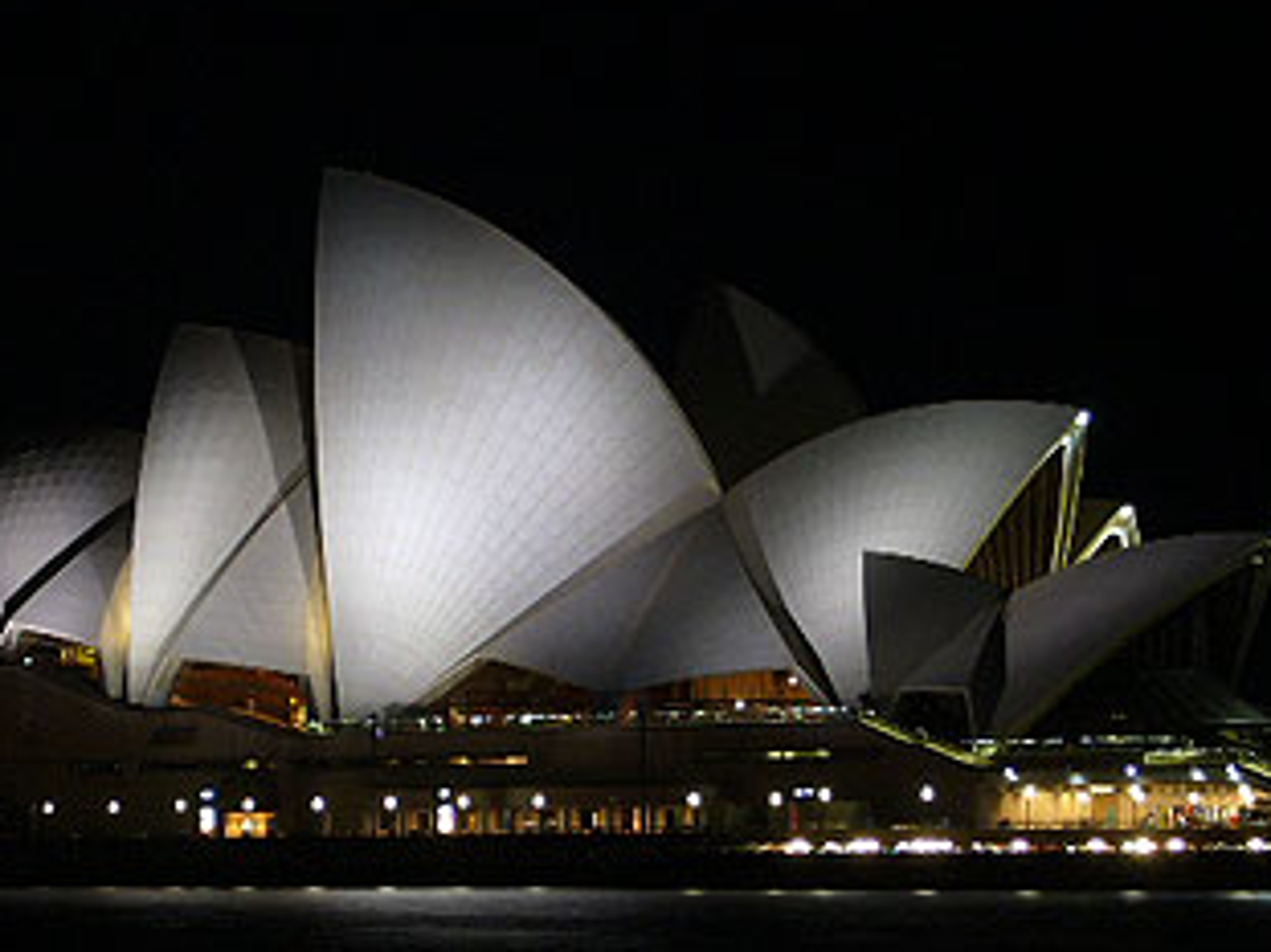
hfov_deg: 13.0
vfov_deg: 9.8
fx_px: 5579
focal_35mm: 152
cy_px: 539
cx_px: 642
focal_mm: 17.4
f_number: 5
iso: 64
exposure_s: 5
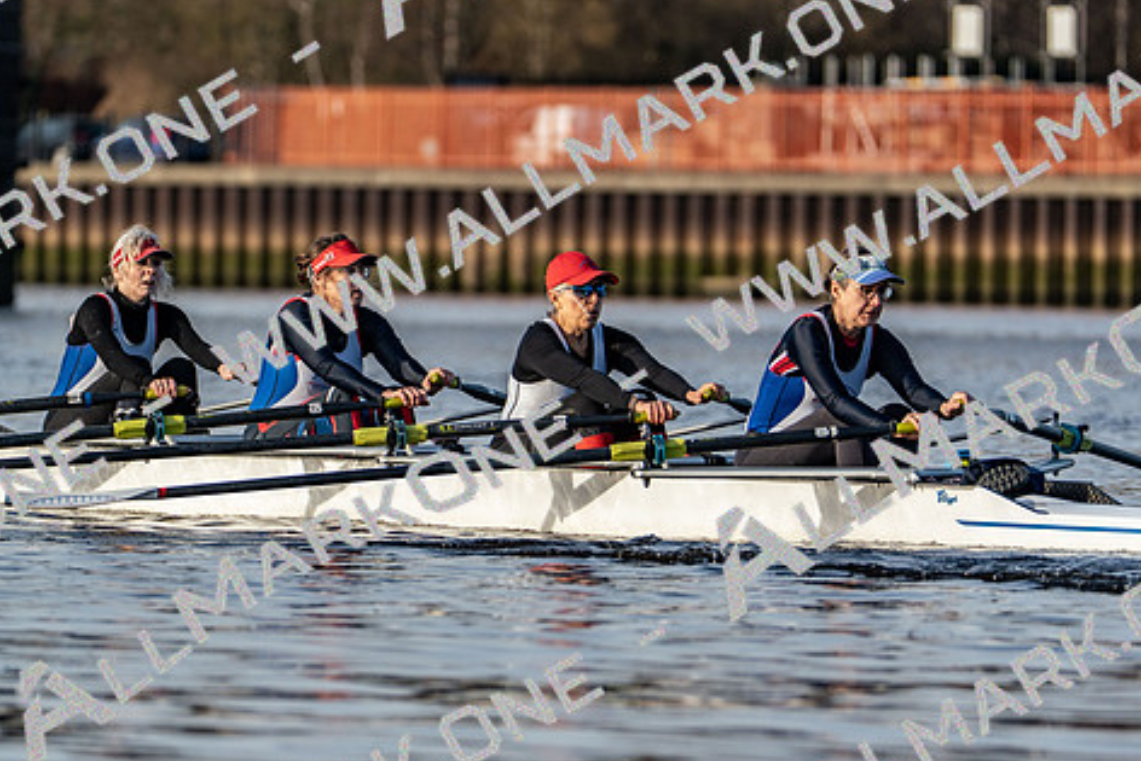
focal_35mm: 426
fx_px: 13505
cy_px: 393
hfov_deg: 4.8
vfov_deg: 3.2
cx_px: 510
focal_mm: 347
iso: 640
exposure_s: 1/2000
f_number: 6.3
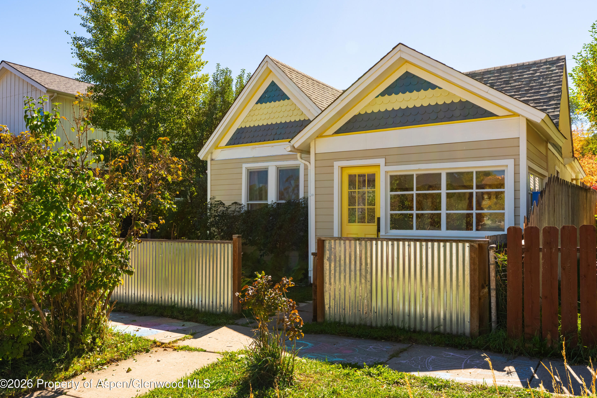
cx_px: 307
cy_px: 197
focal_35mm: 30
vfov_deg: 43.6
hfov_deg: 61.9
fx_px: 497
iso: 200
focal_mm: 29
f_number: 11
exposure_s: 1/2500
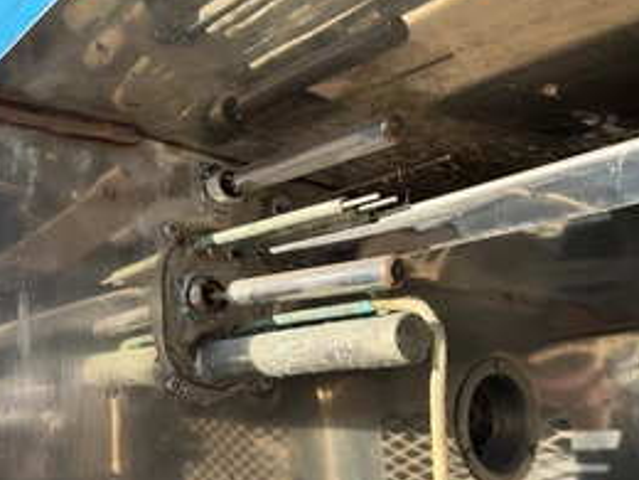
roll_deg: +1.0
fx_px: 738
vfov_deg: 35.6
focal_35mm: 40
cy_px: 315
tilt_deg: +7.8
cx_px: 391
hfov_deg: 46.5
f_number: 1.6
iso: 32
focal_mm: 5.1
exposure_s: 1/967
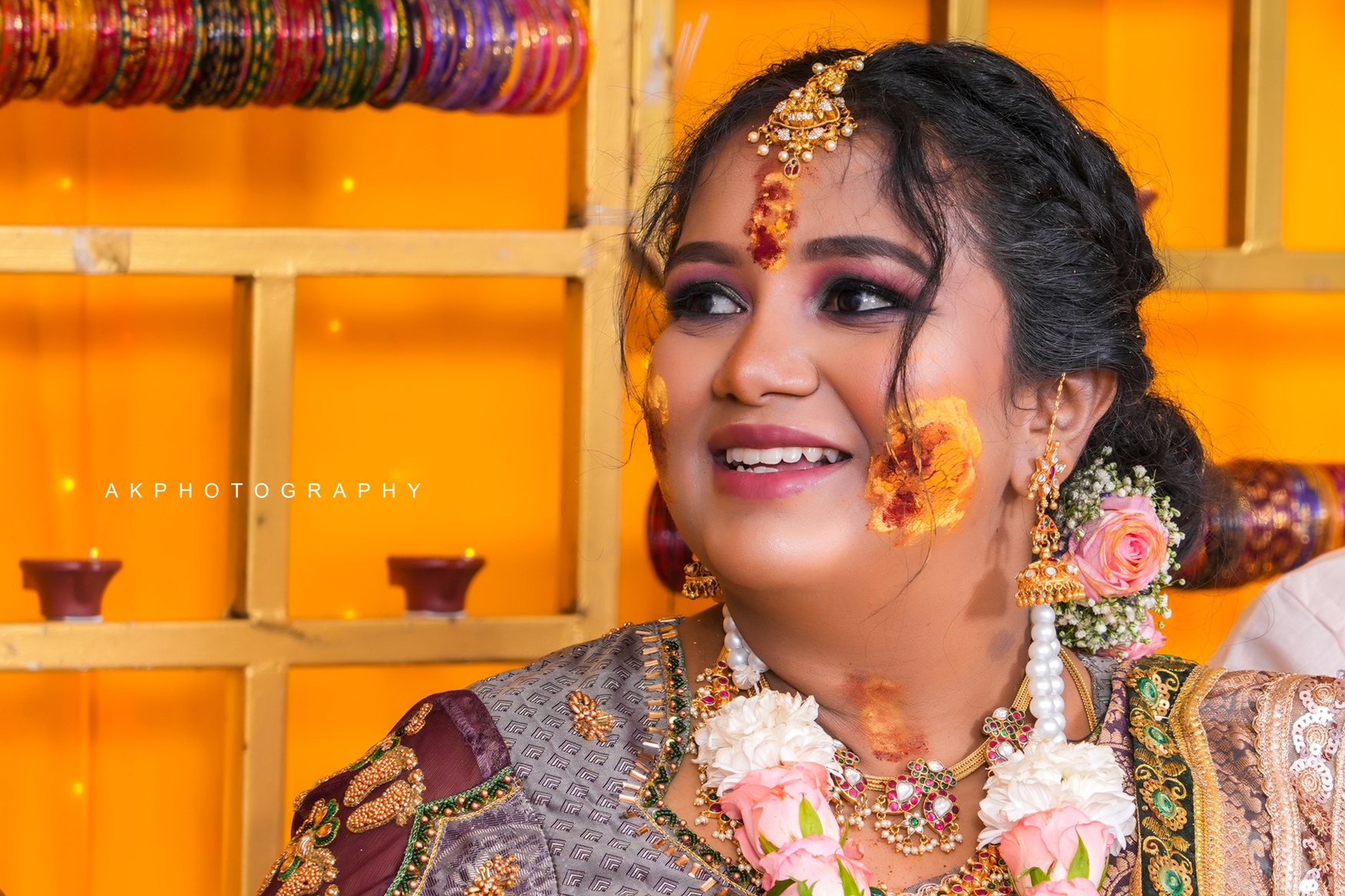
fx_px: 897
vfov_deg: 53.1
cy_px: 448
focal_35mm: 24
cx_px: 672
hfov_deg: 73.7
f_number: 10
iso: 400
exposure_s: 1/100
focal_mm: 24
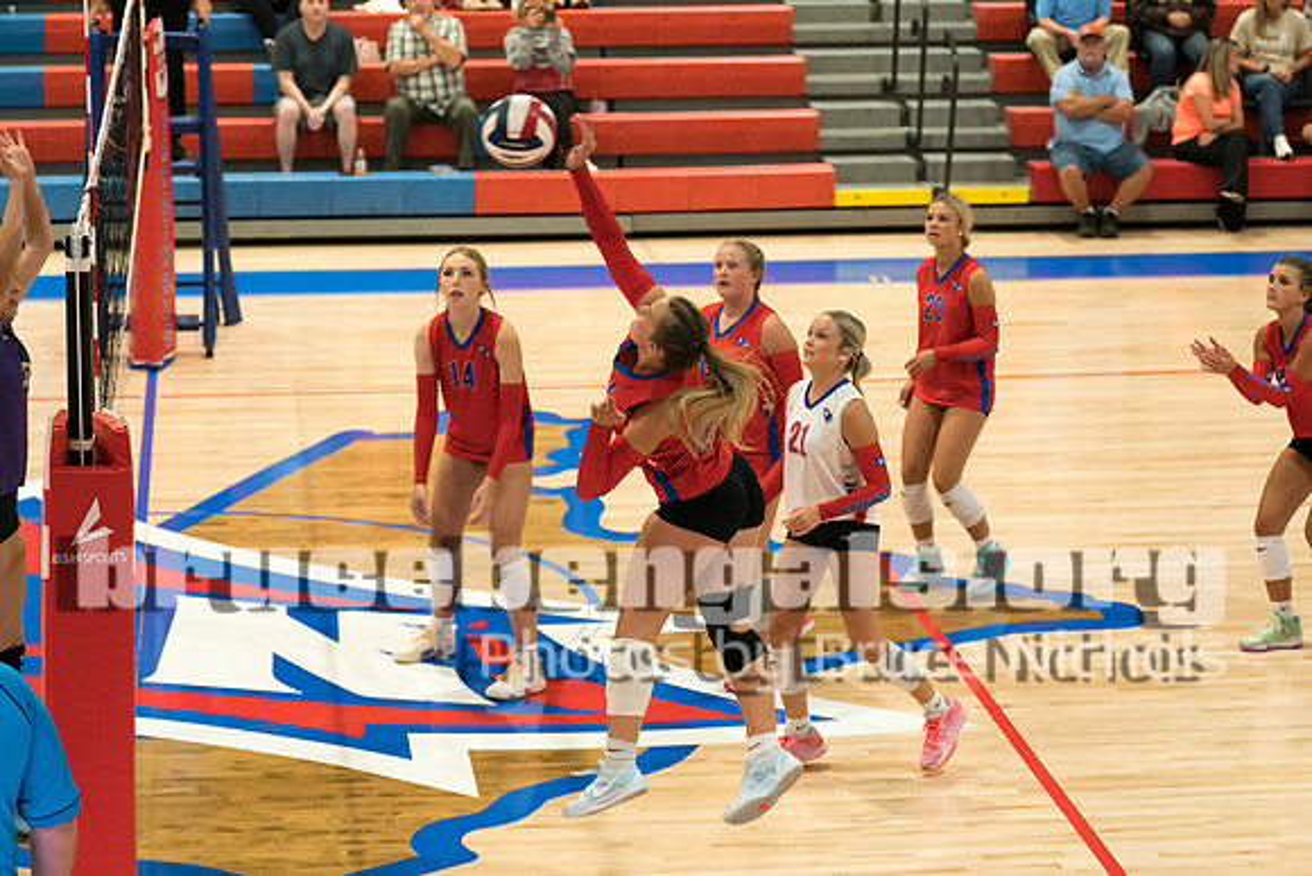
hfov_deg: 20.2
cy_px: 428
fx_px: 3691
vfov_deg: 13.5
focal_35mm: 101
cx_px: 694
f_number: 2.8
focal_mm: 70
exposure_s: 1/1000
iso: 3200
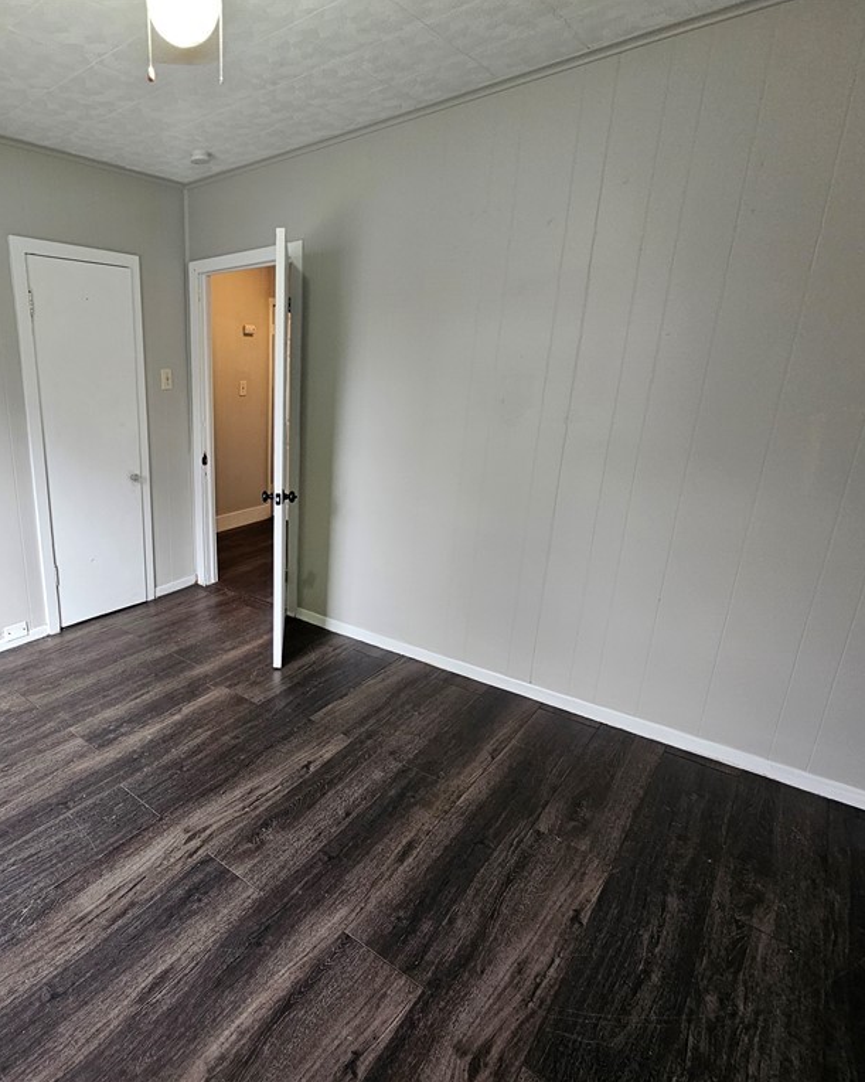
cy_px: 540
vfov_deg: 89.6
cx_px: 235
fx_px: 544
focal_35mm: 17
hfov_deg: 72.5
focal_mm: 2.2
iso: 160
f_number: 2.2
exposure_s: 1/60
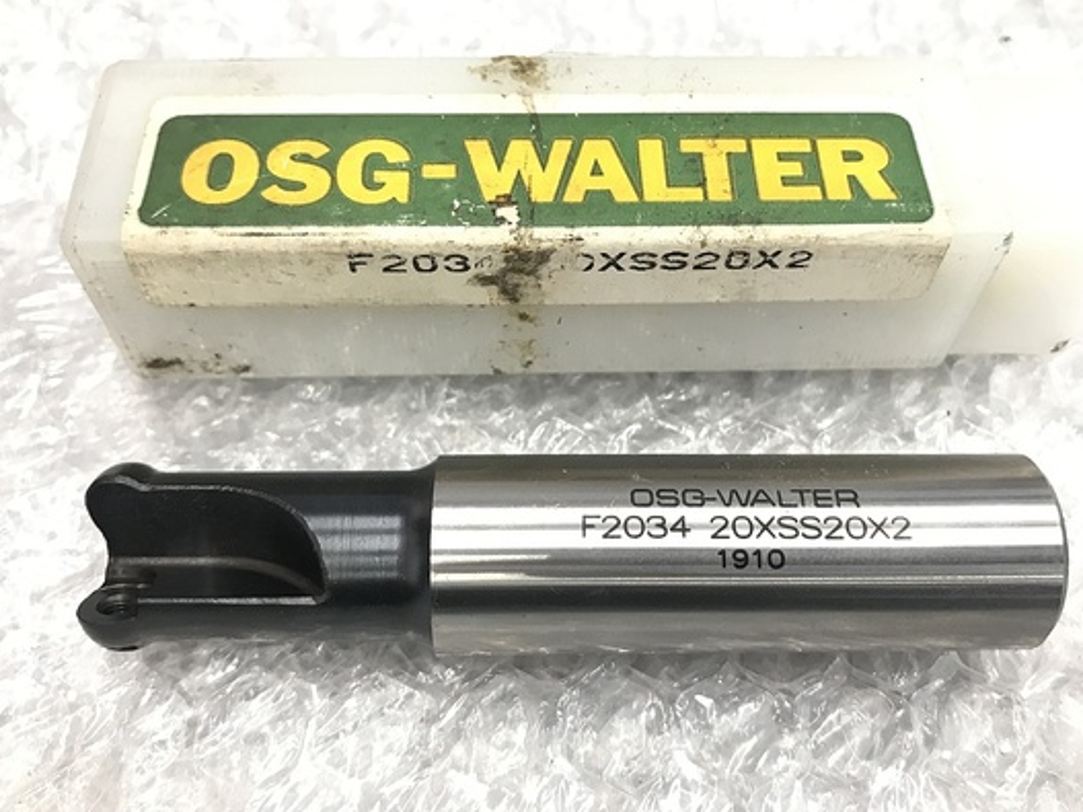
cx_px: 567
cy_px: 368
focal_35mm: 34
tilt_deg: -59.0
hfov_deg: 53.9
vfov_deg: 41.7
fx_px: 1063
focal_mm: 3.99
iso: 40
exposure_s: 1/20
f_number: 1.8
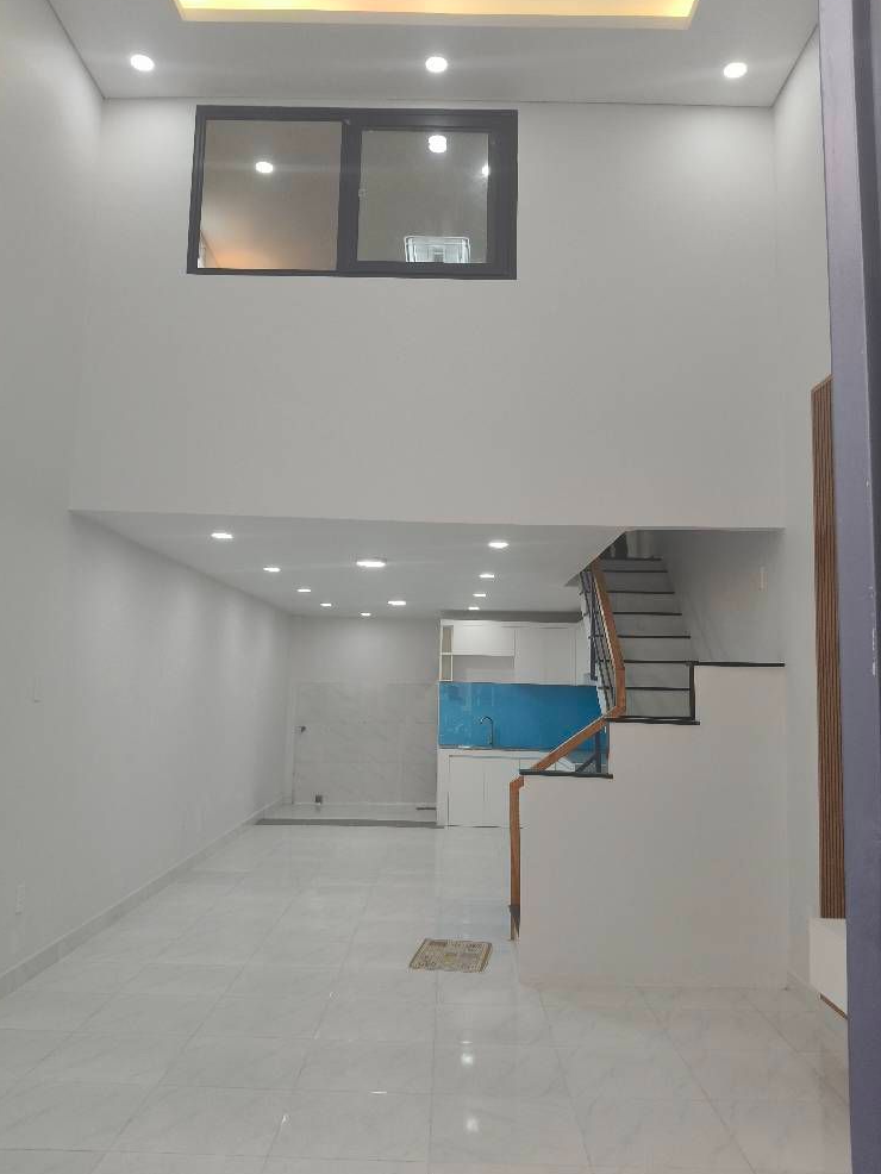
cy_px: 573
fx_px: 916
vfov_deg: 65.3
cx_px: 444
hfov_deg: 51.4
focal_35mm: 27
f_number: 1.8
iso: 250
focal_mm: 4.84
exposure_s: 1/101
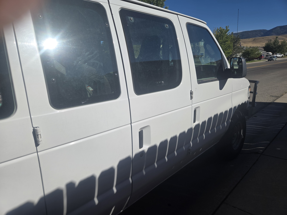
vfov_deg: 58.9
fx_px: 191
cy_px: 108
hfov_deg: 73.9
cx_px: 144
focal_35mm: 23
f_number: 1.8
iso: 25
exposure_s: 1/3336
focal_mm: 5.4
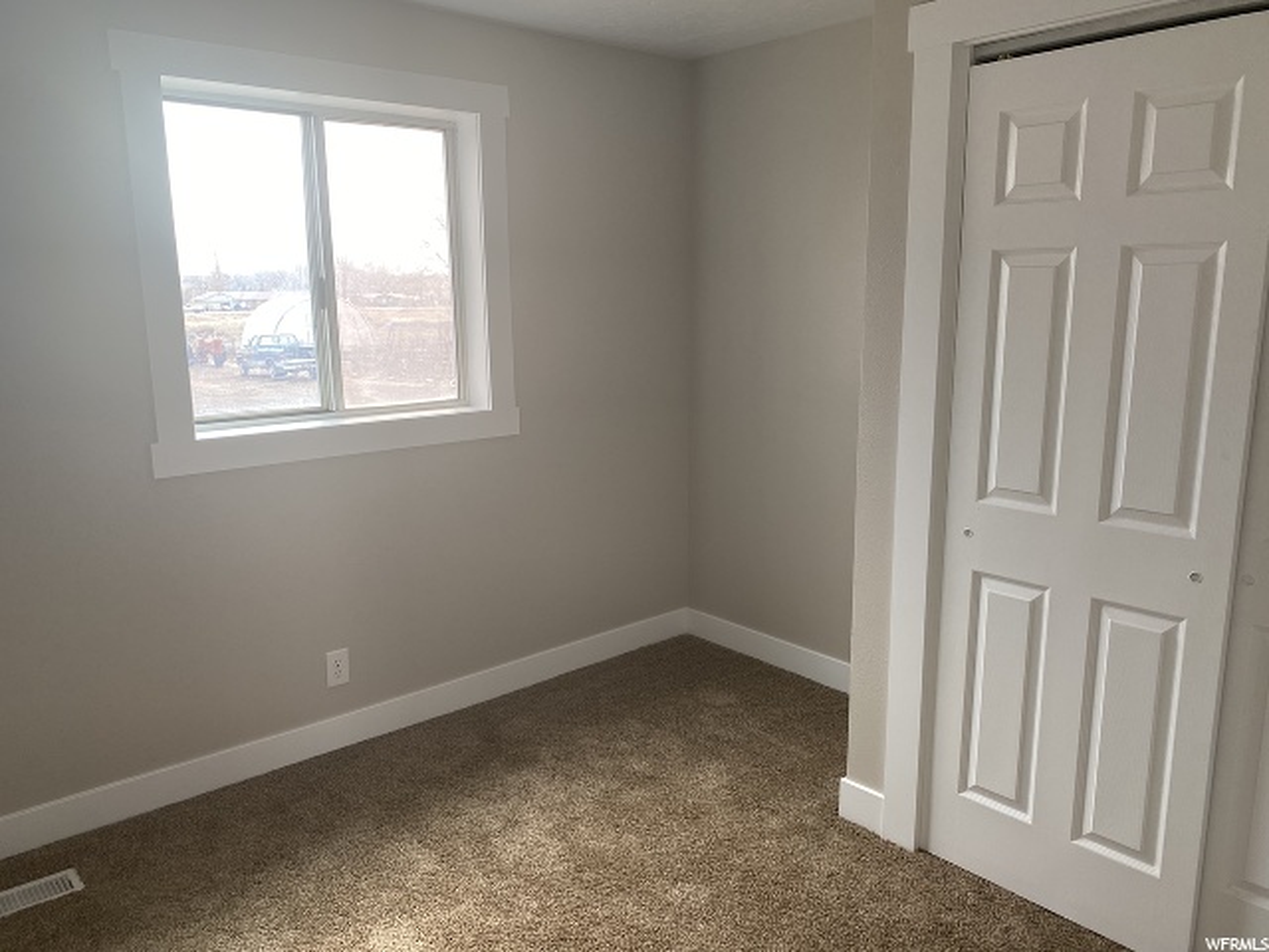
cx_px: 634
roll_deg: +0.2
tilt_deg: -9.7
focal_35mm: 26
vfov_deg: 53.1
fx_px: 953
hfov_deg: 67.3
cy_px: 476
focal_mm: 4.25
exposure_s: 1/121
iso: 80
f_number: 1.8
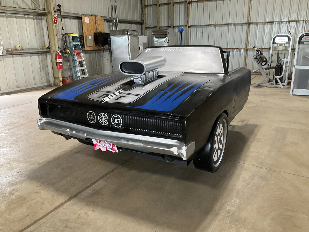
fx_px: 259
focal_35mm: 29
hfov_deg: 61.7
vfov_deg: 48.2
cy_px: 116
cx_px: 154
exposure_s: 1/60
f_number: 1.8
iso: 80
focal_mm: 3
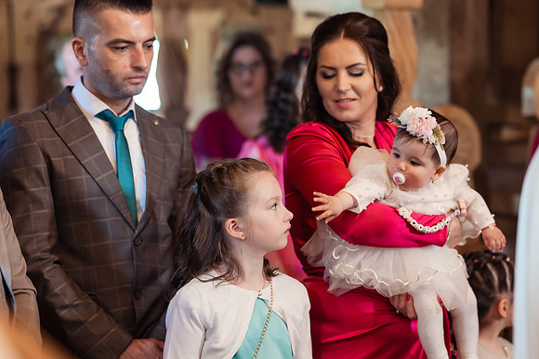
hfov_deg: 21.6
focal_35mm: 94
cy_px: 188
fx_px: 1413
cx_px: 299
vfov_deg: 14.5
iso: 1250
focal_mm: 85
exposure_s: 1/200
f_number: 2.2
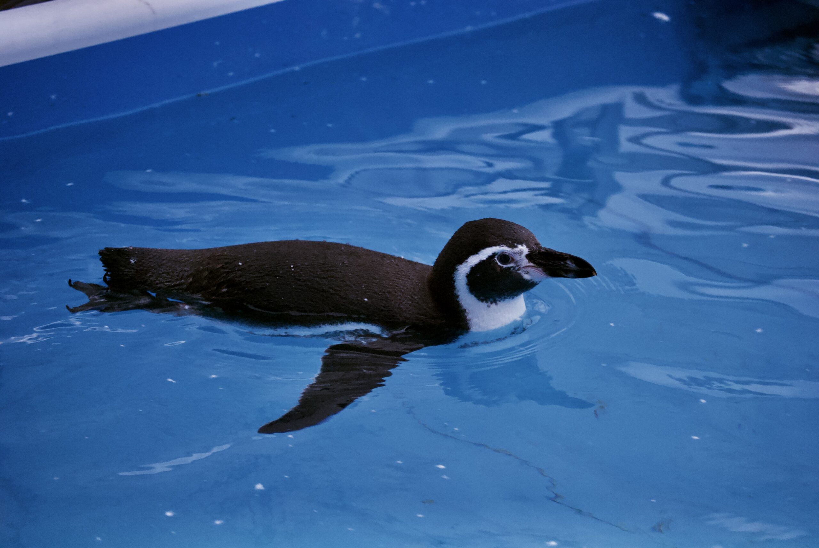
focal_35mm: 90
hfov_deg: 22.6
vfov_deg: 15.2
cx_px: 410
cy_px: 274
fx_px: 2050
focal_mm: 60
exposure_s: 1/100
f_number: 4.2
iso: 1600
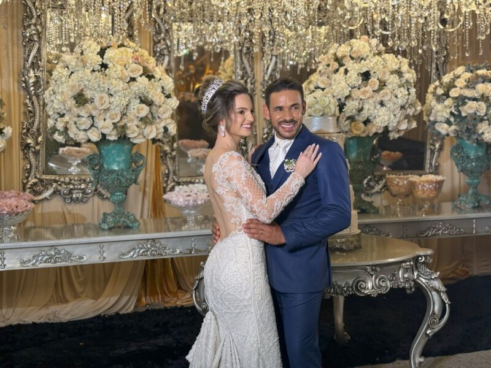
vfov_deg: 28.0
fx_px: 738
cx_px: 246
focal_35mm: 52
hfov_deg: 36.8
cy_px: 184
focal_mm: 5.96
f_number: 1.6
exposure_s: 1/60
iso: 125
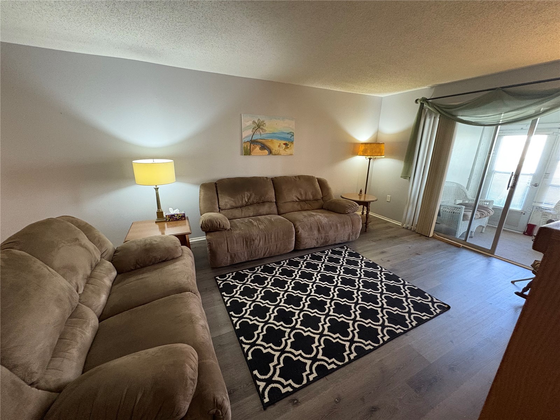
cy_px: 210
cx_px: 280
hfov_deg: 102.1
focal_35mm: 14
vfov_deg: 85.7
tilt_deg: -17.0
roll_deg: +0.2
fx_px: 226
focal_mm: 2.22
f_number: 2.2
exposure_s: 1/60
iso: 640
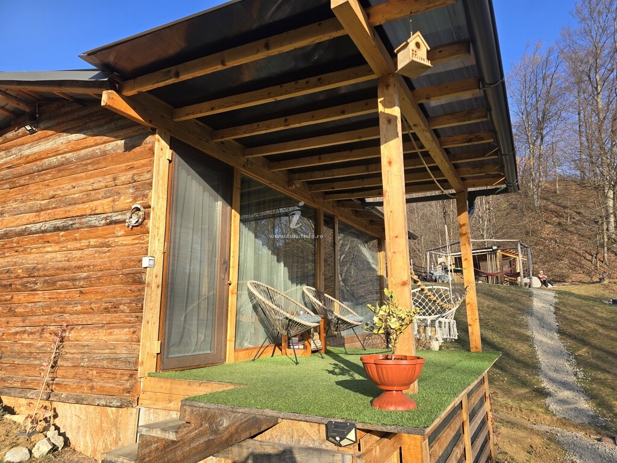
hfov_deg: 73.9
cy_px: 232
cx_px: 308
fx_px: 410
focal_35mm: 23
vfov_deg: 58.9
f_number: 1.7
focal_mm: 6.3
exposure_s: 1/233
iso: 12
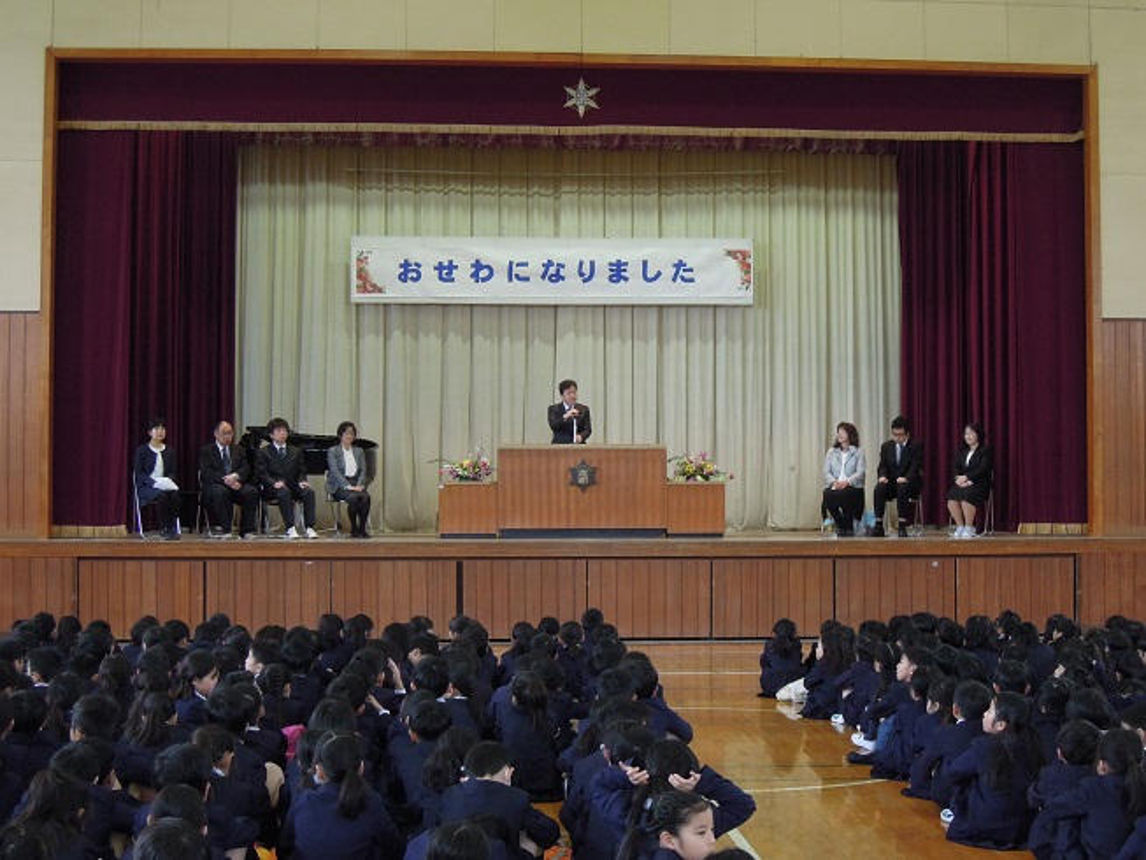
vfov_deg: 26.6
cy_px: 430
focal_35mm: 55
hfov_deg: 34.9
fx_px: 1821
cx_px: 573
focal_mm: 9.9
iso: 400
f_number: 4
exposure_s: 1/40
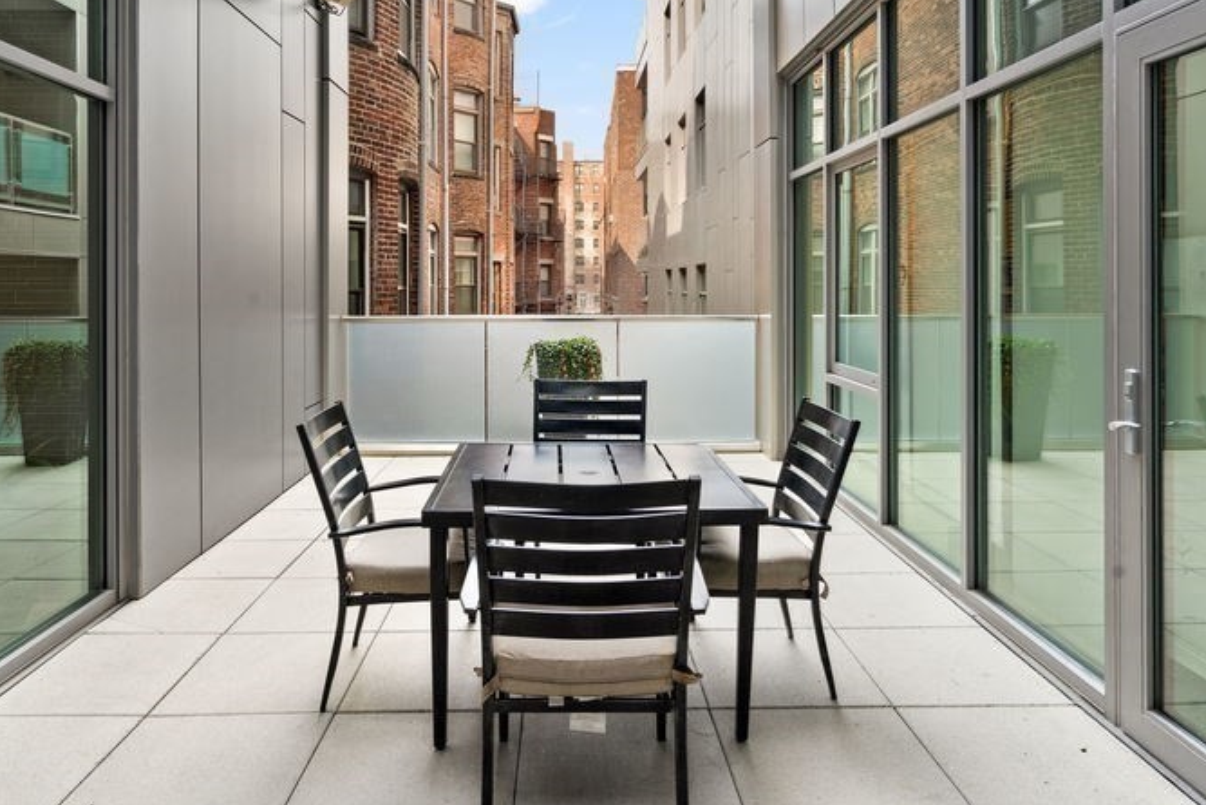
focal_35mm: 24
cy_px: 285
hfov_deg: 73.7
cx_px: 579
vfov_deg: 52.4
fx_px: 804
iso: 400
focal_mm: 16
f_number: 11
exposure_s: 1/8
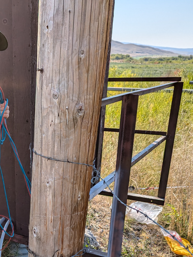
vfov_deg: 36.5
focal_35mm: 49
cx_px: 29
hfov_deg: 28.9
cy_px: 229
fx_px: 363
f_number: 1.85
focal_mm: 6.81
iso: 41
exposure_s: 1/2096
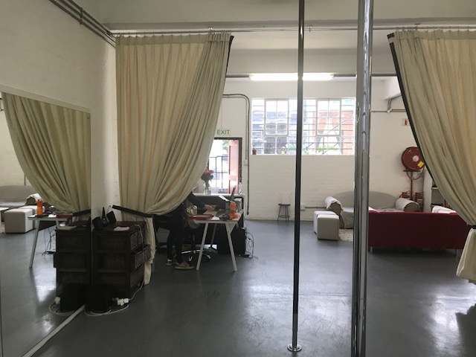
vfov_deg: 49.7
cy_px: 178
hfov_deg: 63.4
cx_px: 238
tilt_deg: -3.2
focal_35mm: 28
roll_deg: -0.9
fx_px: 385
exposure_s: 1/33
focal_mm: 3.99
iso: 25
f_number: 1.8
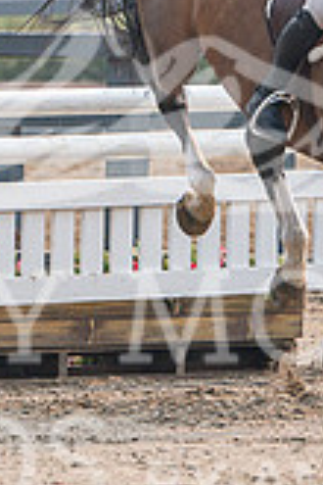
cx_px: 267
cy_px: 51
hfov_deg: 1.1
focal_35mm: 1255
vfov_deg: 1.6
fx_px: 16889
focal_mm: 358
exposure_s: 1/1000
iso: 500
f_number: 5.6
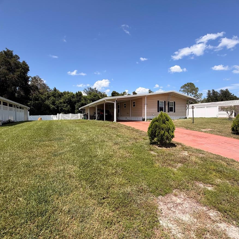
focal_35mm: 17
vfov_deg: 84.0
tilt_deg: -0.8
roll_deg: +0.4
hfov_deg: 84.0
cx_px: 123
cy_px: 119
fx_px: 133
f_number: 2.2
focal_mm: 2.22
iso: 25
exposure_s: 1/770
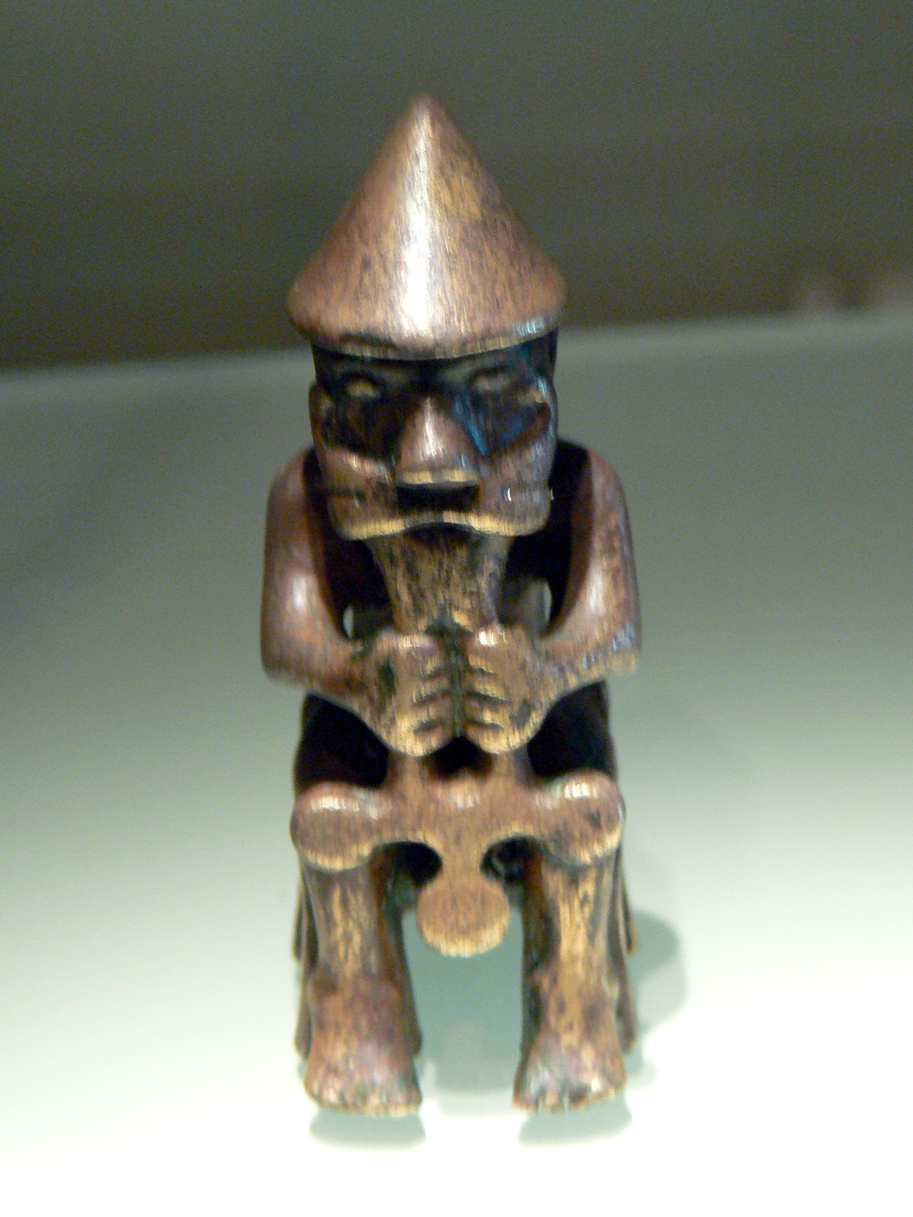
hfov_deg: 9.3
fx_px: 5627
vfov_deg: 12.3
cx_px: 456
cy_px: 608
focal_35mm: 160
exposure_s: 1/8
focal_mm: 26.7
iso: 200
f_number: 3.6
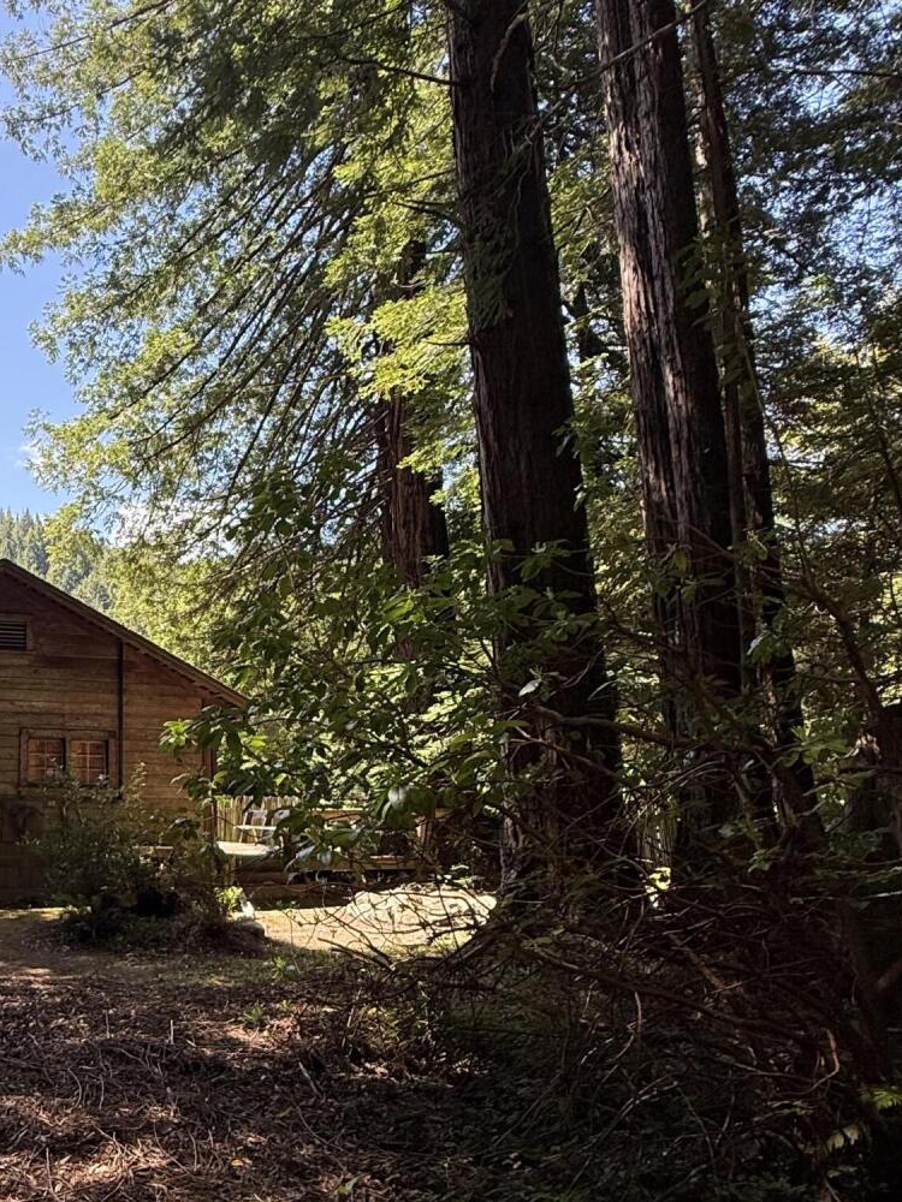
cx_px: 10
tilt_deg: +11.9
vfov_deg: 63.2
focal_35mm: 28
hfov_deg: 43.1
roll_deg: -1.0
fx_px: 973
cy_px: 683
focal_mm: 2.22
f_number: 2.2
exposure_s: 1/333
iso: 64
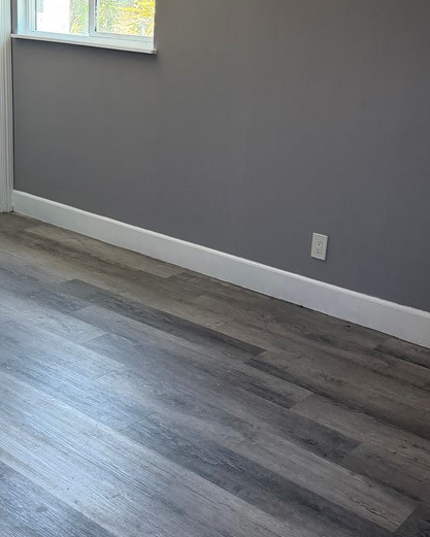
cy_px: 225
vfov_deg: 40.2
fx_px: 732
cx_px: 191
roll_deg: -3.4
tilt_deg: -16.0
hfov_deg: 32.7
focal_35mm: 46
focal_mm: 6.76
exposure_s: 1/102
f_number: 1.78
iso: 200
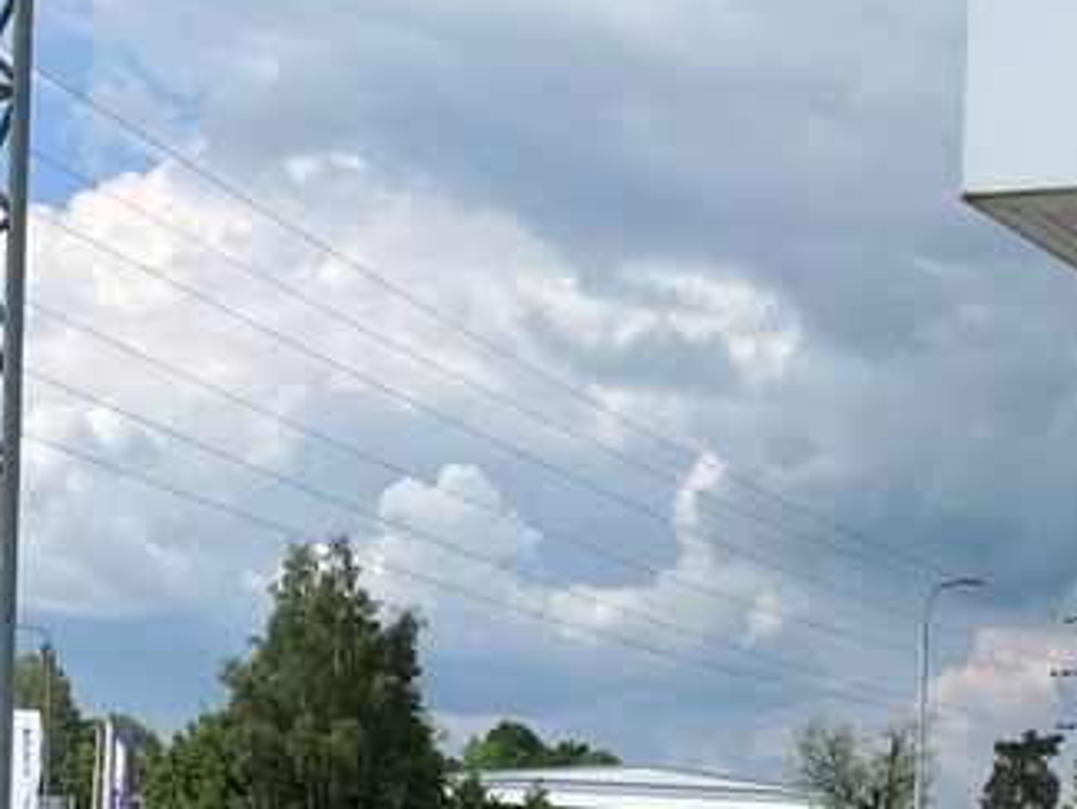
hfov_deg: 21.9
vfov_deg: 17.2
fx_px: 2552
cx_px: 1312
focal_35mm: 82
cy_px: 968
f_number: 1.6
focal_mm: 5.1
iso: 50
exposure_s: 1/4484
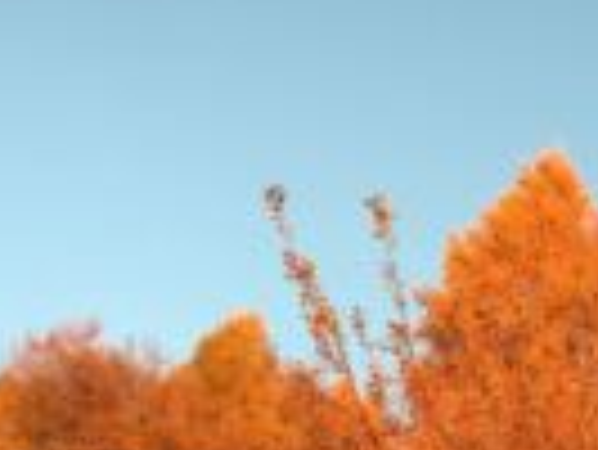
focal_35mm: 87
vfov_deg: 16.0
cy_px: 608
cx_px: 715
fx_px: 1504
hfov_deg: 21.0
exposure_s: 1/50
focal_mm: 4.15
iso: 25
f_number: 2.2
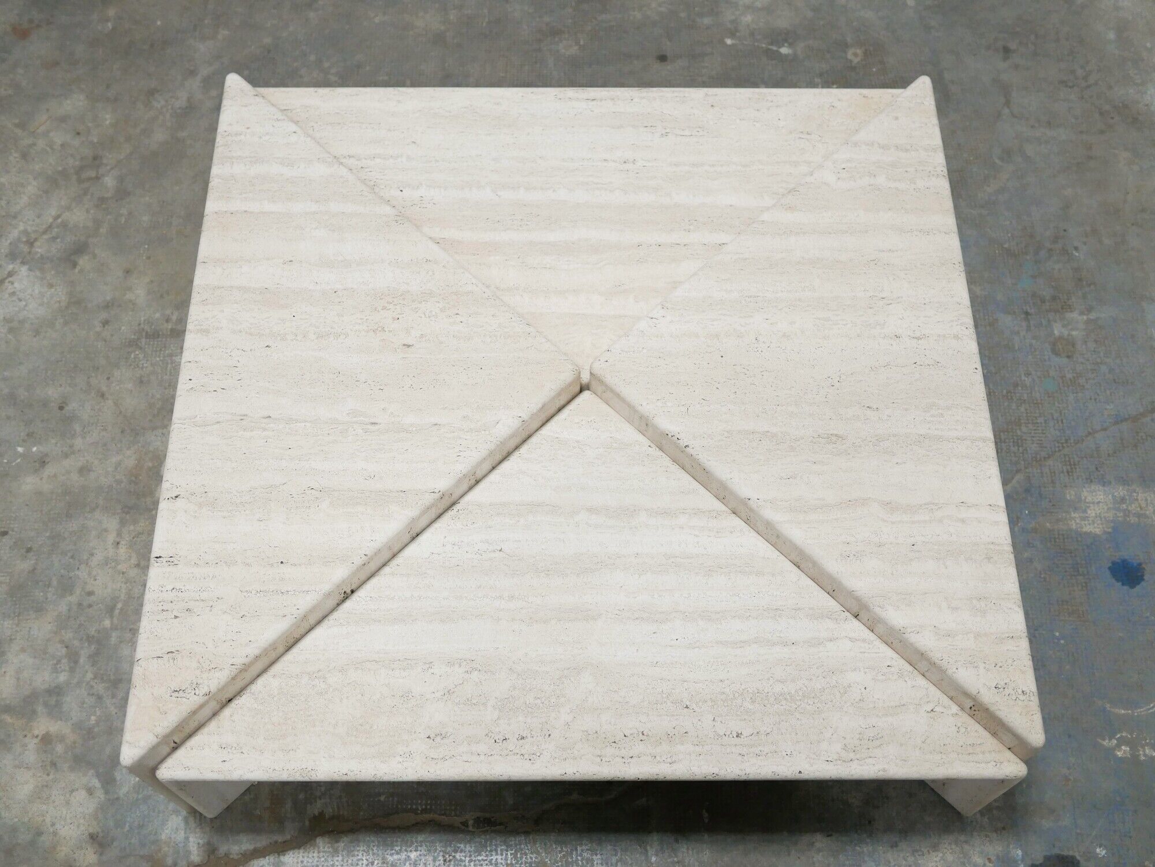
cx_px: 578
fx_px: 1335
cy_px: 434
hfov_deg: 46.8
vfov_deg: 36.0
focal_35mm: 40
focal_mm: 20
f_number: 1.7
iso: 800
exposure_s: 1/60
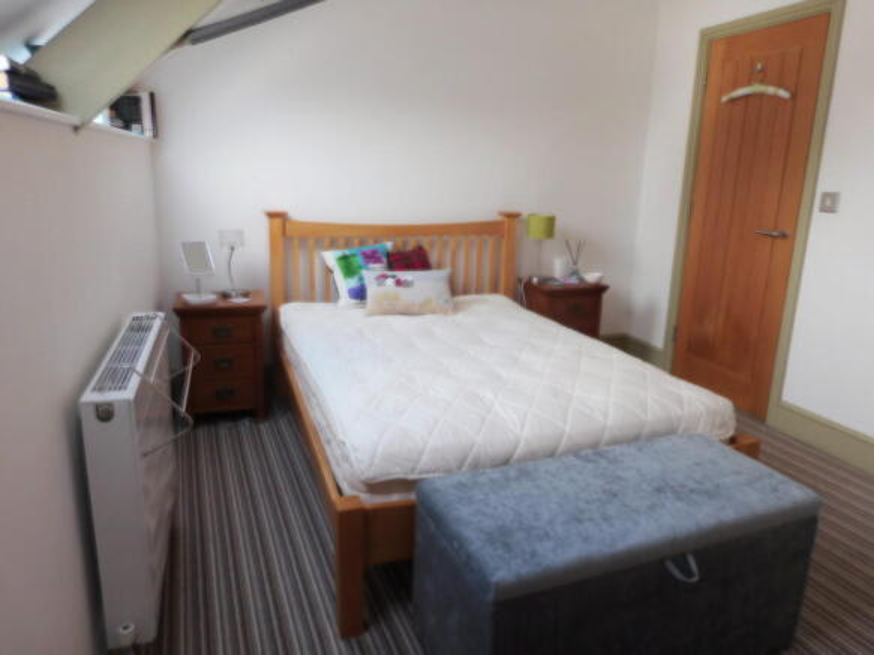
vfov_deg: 56.8
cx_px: 437
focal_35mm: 24
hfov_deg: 71.6
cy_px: 328
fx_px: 606
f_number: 3.3
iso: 125
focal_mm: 4.3
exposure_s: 1/50
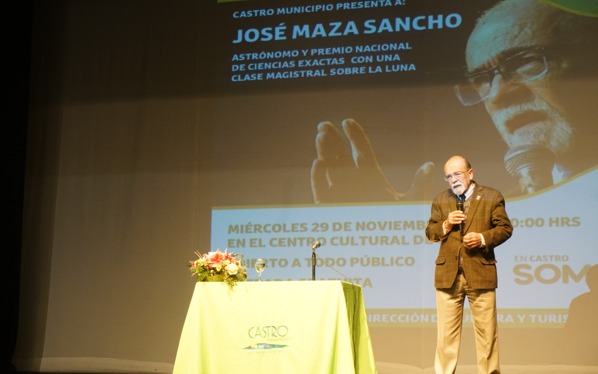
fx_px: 1206
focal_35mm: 74
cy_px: 195
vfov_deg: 17.6
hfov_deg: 27.9
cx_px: 297
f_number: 5.6
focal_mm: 70
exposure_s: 1/60
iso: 6400
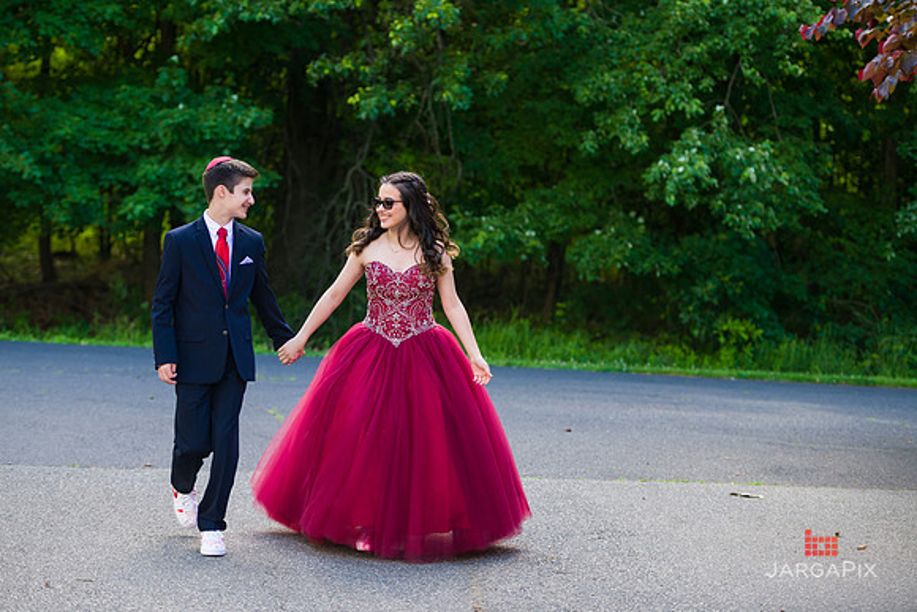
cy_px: 290
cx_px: 435
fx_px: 2303
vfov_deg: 15.1
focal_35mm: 90
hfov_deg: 22.5
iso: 200
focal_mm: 86
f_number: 3.2
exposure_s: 1/200
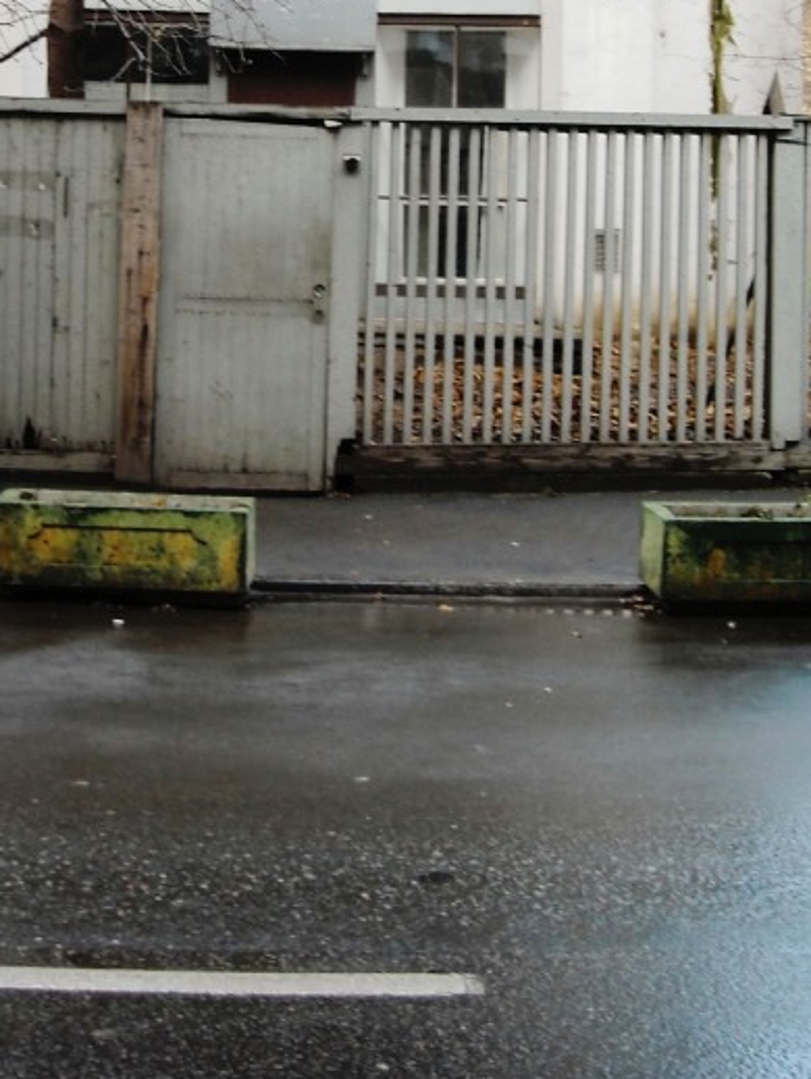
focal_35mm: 69
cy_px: 42
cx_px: 316
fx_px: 2153
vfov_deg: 26.8
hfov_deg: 21.3
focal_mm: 5.7
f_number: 2.8
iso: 73
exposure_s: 1/54
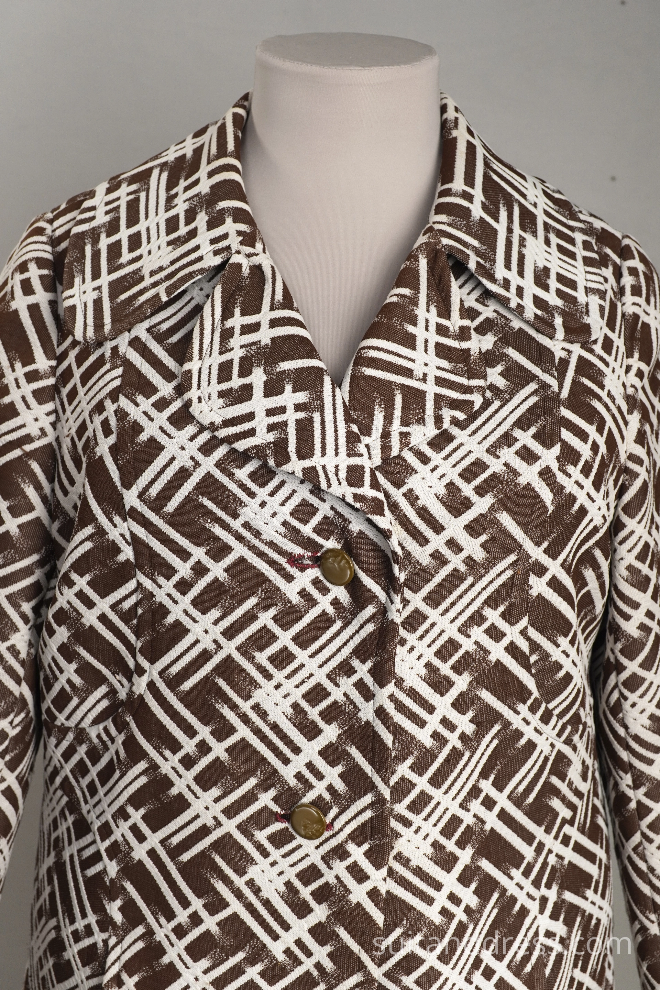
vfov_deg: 41.1
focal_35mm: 48
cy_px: 495
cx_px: 330
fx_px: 1320
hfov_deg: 28.1
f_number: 6.3
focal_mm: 32
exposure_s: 1/80
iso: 400
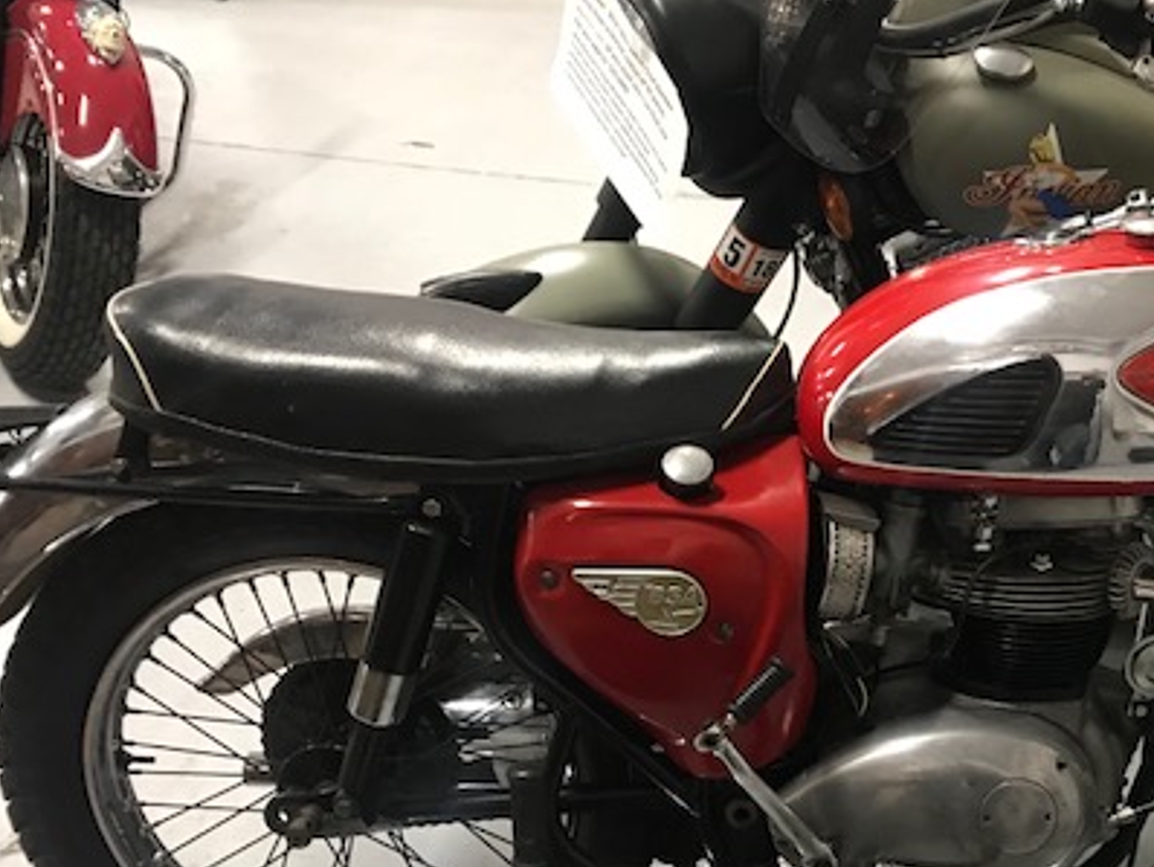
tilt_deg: -36.9
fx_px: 1501
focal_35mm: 45
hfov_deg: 40.6
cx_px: 899
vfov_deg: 31.8
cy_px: 623
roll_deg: -2.3
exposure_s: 1/9
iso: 100
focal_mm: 3.99
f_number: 1.8
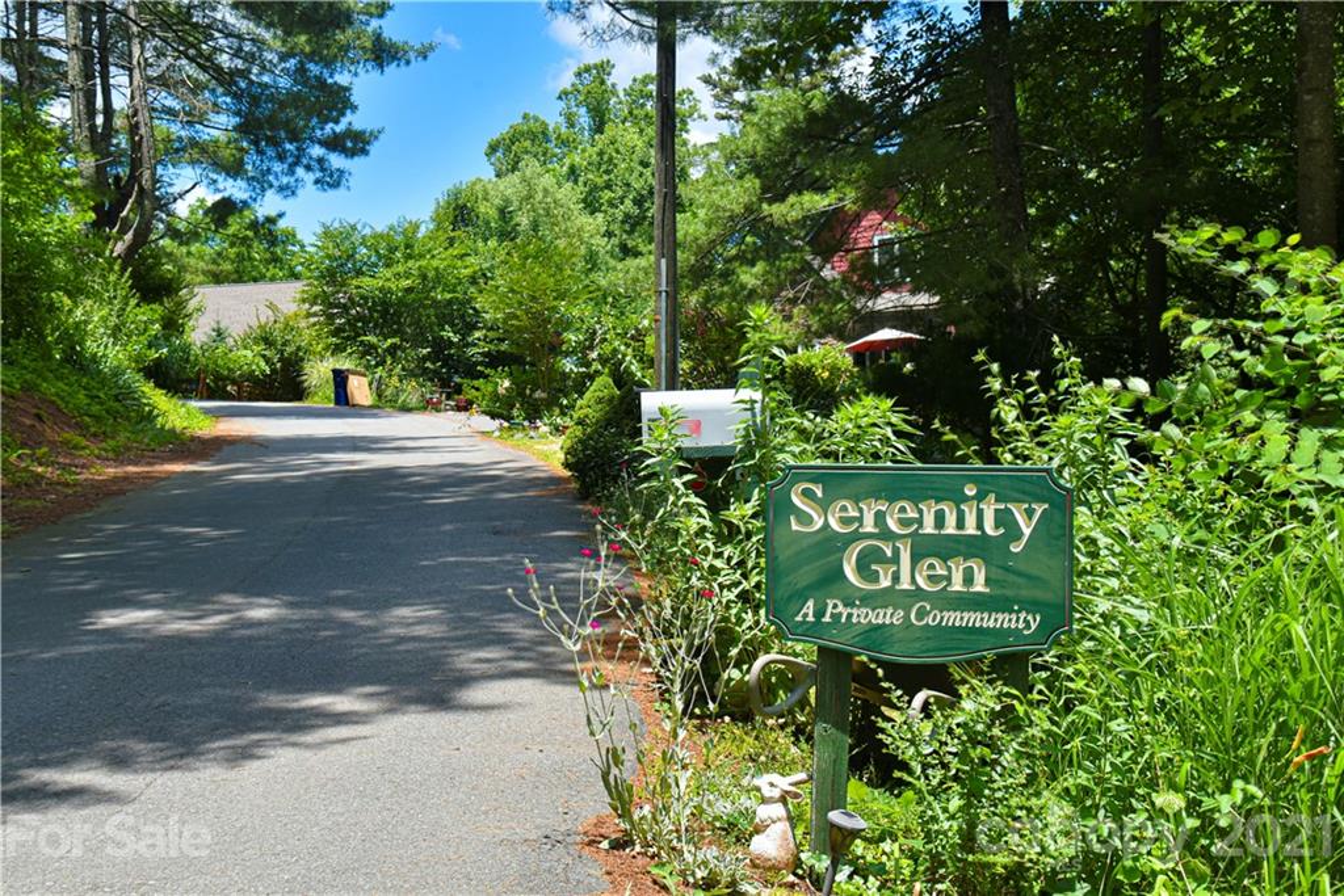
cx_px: 672
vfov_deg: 35.1
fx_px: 1419
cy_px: 448
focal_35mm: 38
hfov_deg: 50.7
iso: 800
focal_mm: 38
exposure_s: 1/250
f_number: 8
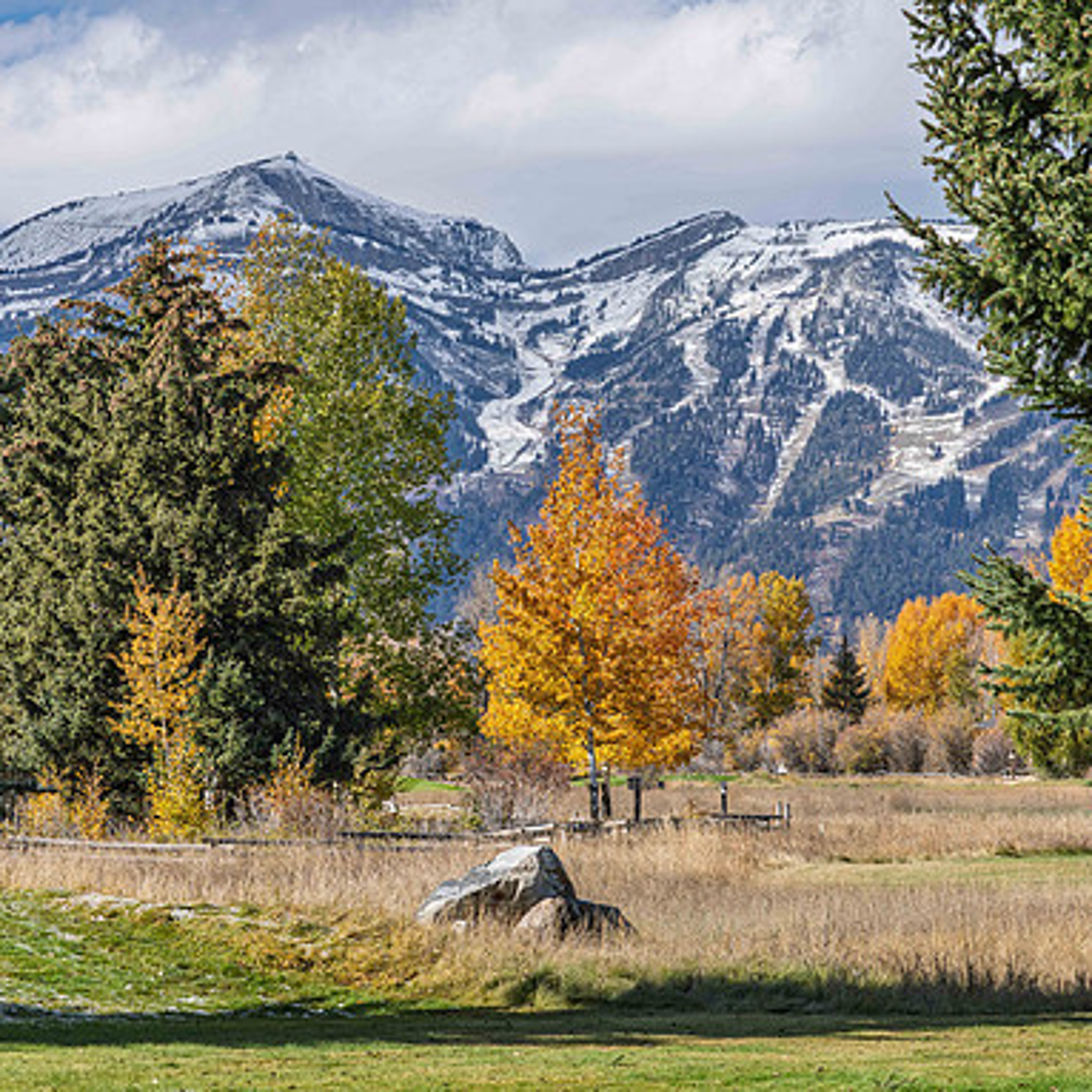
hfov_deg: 12.9
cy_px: 543
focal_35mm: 135
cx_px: 499
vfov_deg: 12.9
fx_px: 4818
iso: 400
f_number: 13
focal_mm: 105
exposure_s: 1/640
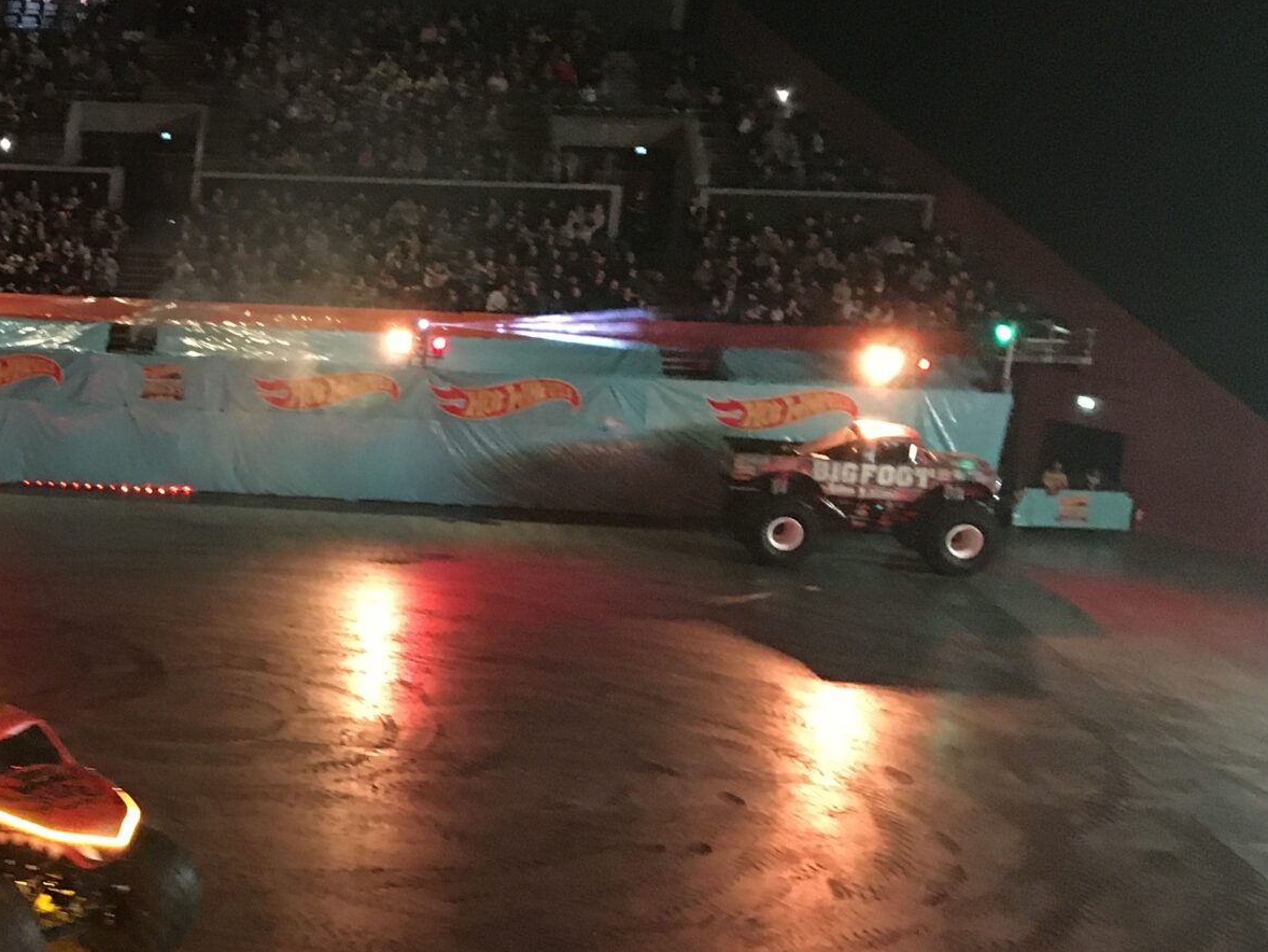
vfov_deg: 23.1
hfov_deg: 28.6
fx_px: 2308
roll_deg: -0.6
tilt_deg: -15.5
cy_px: 686
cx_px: -31
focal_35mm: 63
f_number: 2.2
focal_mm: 4.15
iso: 500
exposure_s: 1/17
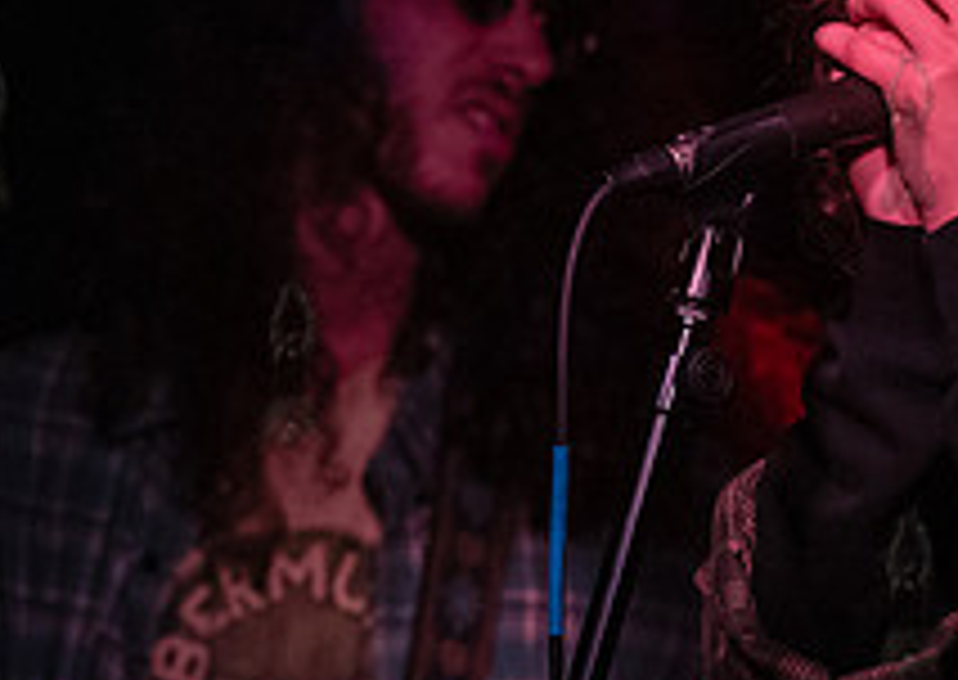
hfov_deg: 6.5
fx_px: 8413
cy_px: 44
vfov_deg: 4.6
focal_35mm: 310
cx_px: 848
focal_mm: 100
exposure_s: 1/400
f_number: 4
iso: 8000
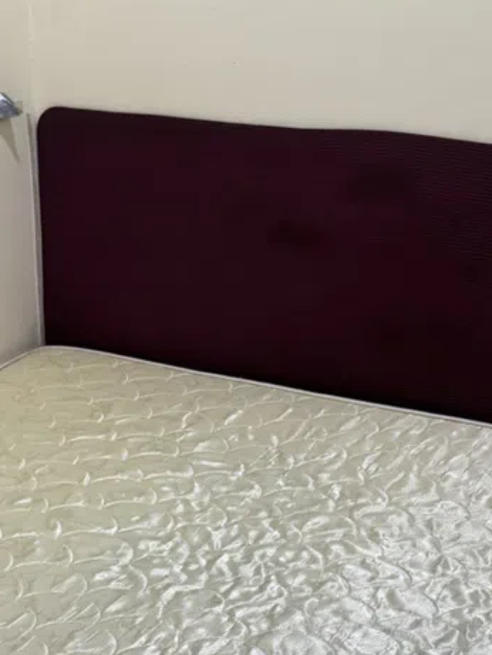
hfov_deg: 20.6
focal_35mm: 71
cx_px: 154
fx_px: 1345
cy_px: 707
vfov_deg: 25.5
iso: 250
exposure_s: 1/50
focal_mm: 6.76
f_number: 1.78
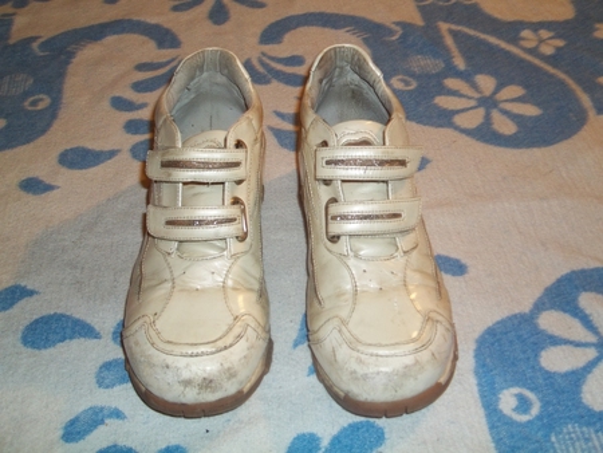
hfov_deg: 47.8
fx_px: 680
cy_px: 226
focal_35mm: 39
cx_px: 302
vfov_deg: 36.9
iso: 160
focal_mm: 7.1
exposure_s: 1/40
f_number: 3.2
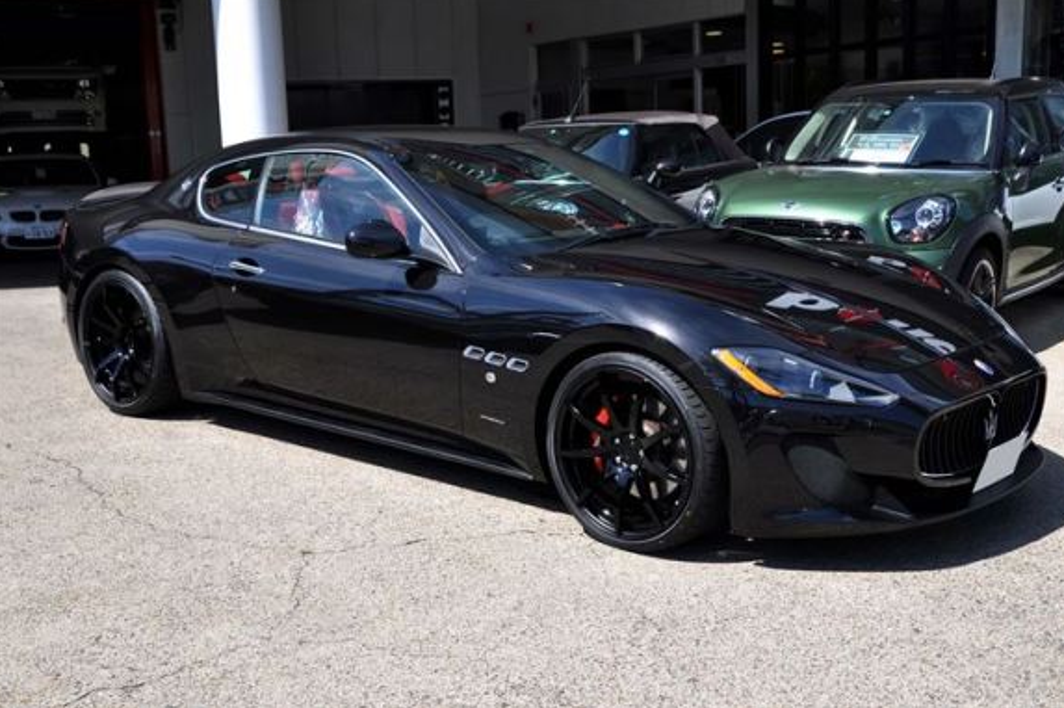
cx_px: 535
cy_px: 352
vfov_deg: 29.2
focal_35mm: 46
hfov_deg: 42.8
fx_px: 1358
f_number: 11
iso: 200
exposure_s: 1/125
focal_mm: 30
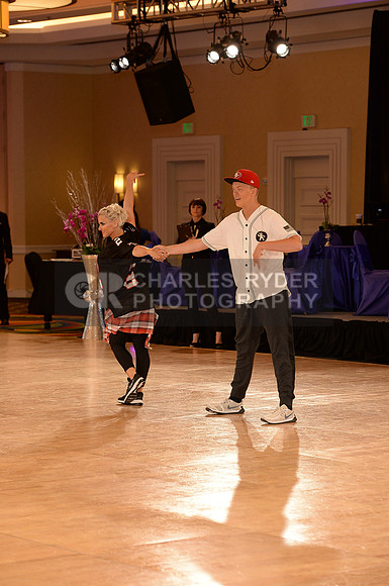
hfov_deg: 11.8
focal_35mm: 116
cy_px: 293
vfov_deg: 17.7
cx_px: 194
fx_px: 1886
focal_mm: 116
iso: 1600
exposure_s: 1/250
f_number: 4.5
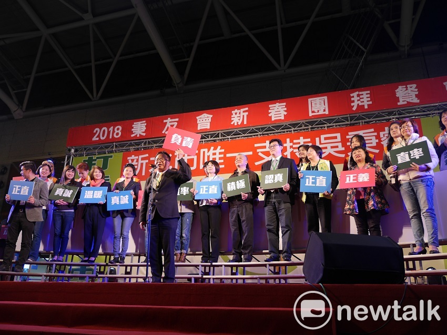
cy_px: 168
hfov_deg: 60.0
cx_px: 224
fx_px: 387
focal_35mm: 30
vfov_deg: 46.8
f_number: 2.8
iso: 200
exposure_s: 1/125
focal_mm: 15
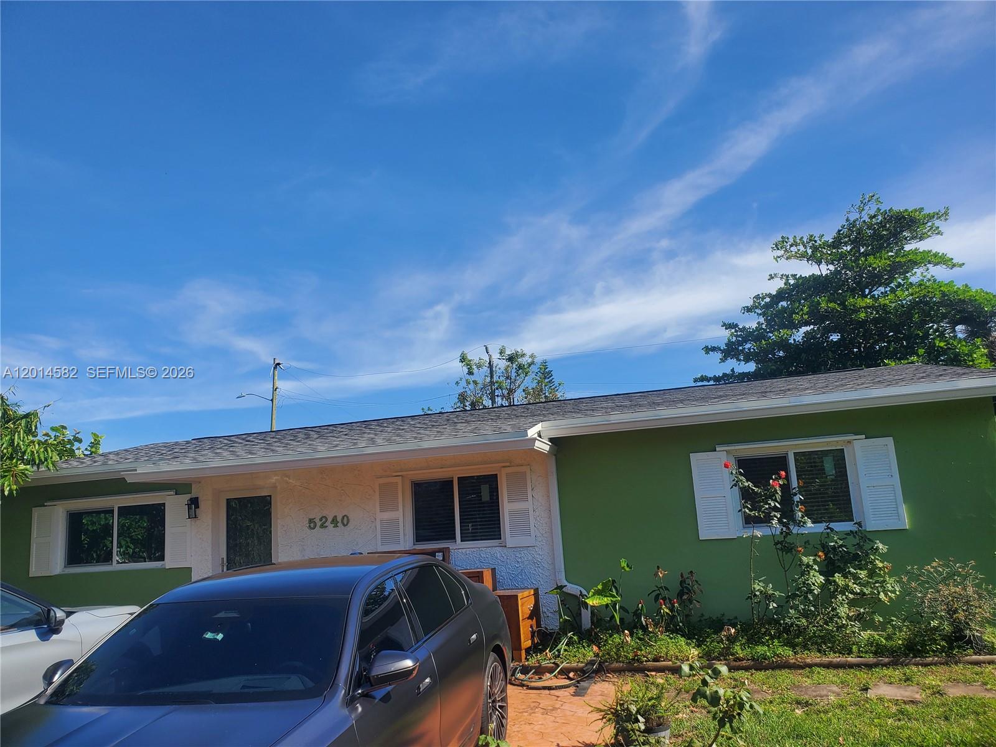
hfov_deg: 67.3
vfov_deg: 53.1
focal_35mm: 26
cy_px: 374
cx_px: 498
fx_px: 748
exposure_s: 1/1732
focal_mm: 4.3
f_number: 2.4
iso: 50
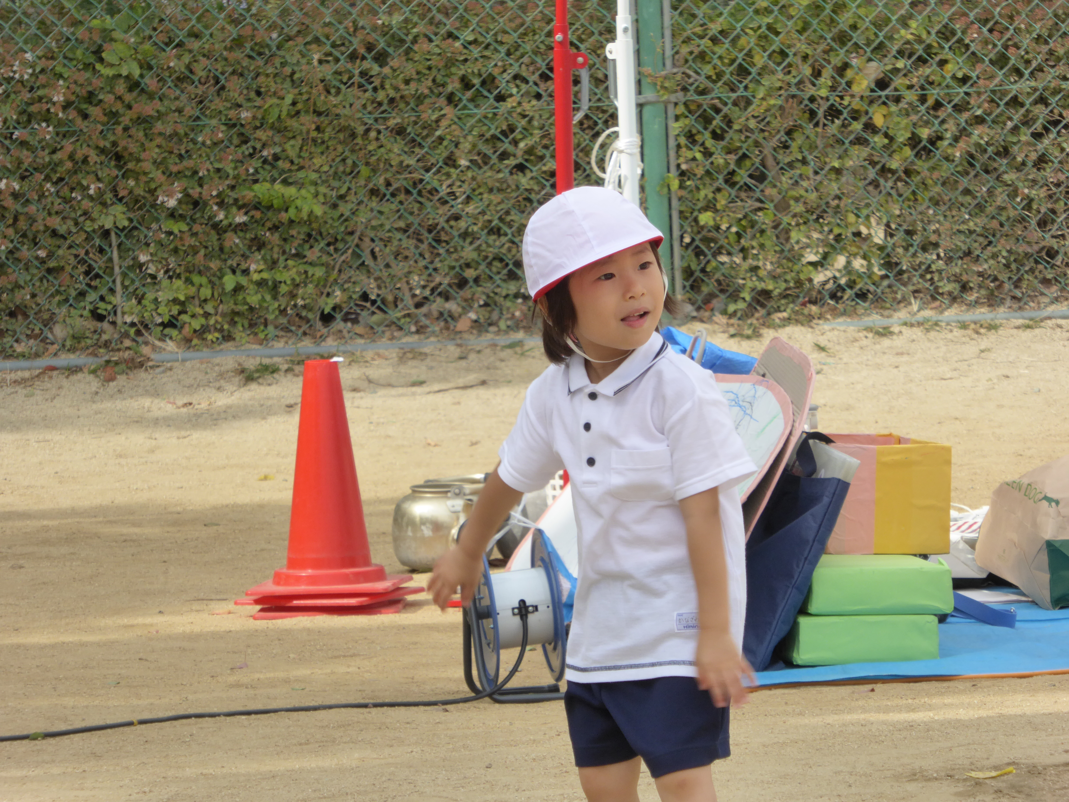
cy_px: 401
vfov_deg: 4.2
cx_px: 534
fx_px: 11056
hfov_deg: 5.5
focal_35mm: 358
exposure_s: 1/320
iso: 160
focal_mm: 57.7
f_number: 5.9
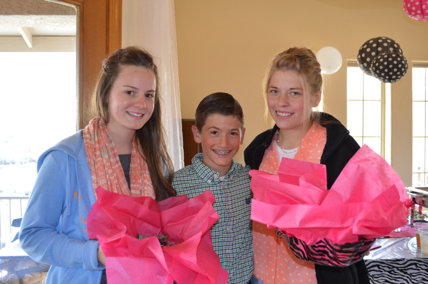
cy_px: 142
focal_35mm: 36
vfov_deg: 36.8
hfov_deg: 53.2
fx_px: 427
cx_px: 214
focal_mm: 24
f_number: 4
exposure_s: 1/60
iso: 450
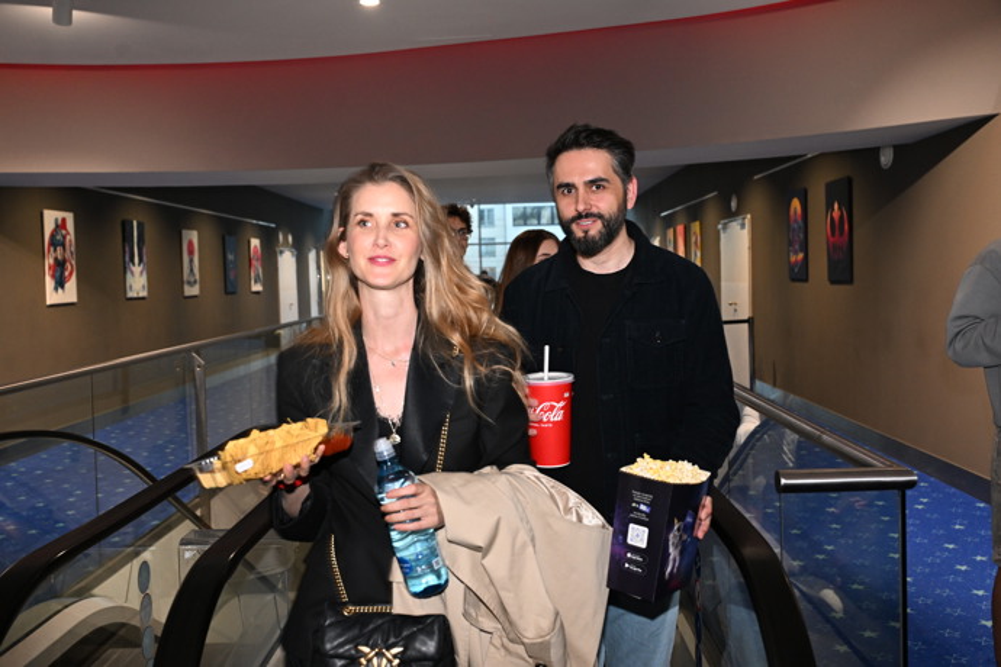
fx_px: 959
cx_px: 500
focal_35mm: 34
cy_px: 334
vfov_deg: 38.4
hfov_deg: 55.1
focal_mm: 34.5
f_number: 4.5
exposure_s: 1/60
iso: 2500
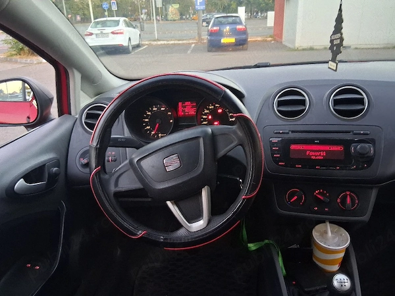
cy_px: 148
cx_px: 198
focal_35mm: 26
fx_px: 297
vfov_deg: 53.1
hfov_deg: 67.3
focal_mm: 3.98
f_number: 1.8
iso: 640
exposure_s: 1/33
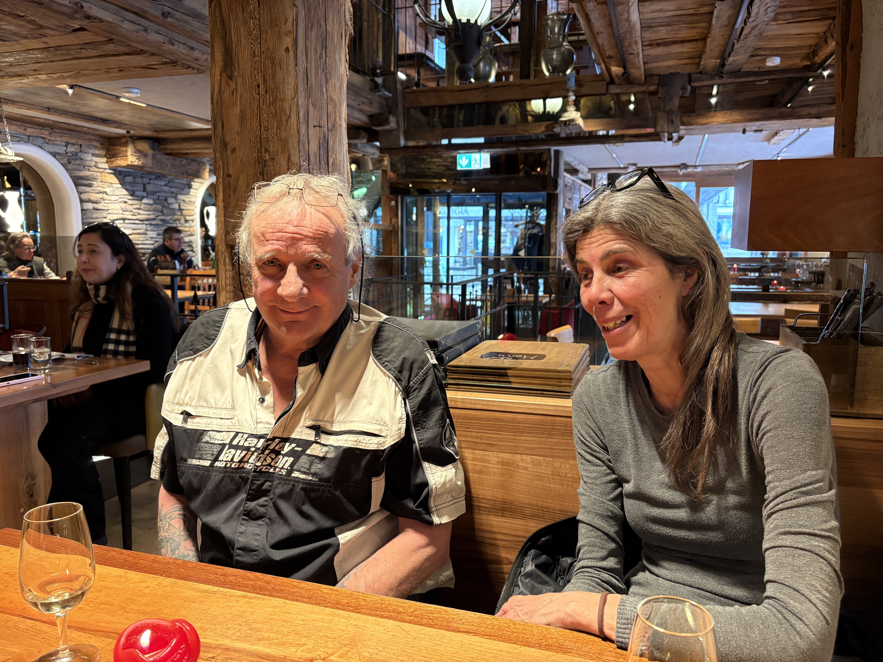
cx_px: 442
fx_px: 663
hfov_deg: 67.3
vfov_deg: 53.1
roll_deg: +0.5
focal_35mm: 26
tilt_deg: -6.5
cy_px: 331
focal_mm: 5.96
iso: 320
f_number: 1.6
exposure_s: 1/59
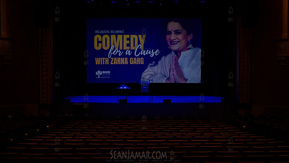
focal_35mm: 55
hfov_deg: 37.8
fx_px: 422
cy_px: 89
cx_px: 143
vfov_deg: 21.8
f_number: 4
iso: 6400
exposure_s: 1/250
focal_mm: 52
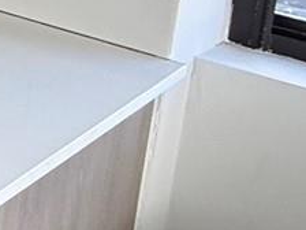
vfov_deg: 13.2
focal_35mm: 100
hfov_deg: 9.9
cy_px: -193
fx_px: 884
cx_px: -738
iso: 64
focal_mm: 2.22
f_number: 2.2
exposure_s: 1/99
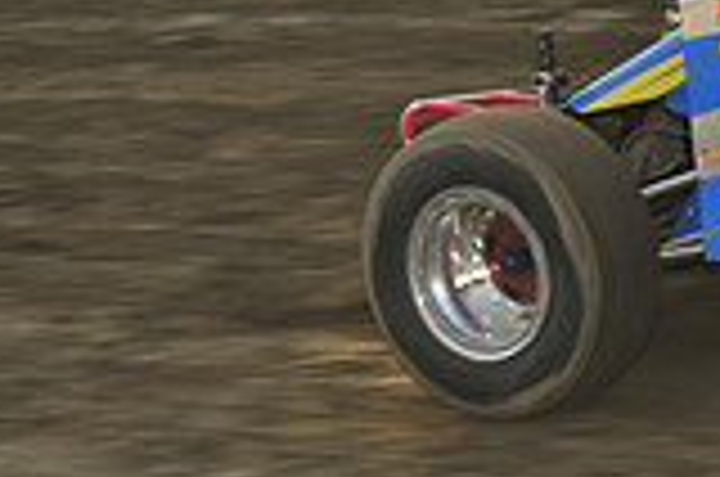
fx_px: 8124
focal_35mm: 407
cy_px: -45
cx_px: 1233
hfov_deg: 5.0
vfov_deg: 3.4
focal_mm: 112
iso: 400
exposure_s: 1/320
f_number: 9
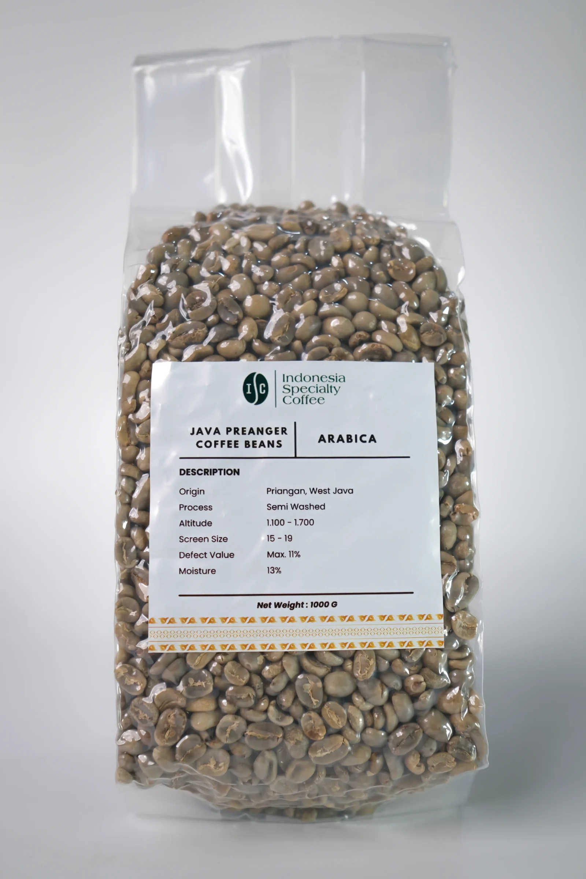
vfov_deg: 54.4
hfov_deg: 37.9
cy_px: 440
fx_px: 855
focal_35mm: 35
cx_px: 293
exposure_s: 1/125
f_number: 3.2
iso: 200
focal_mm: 23
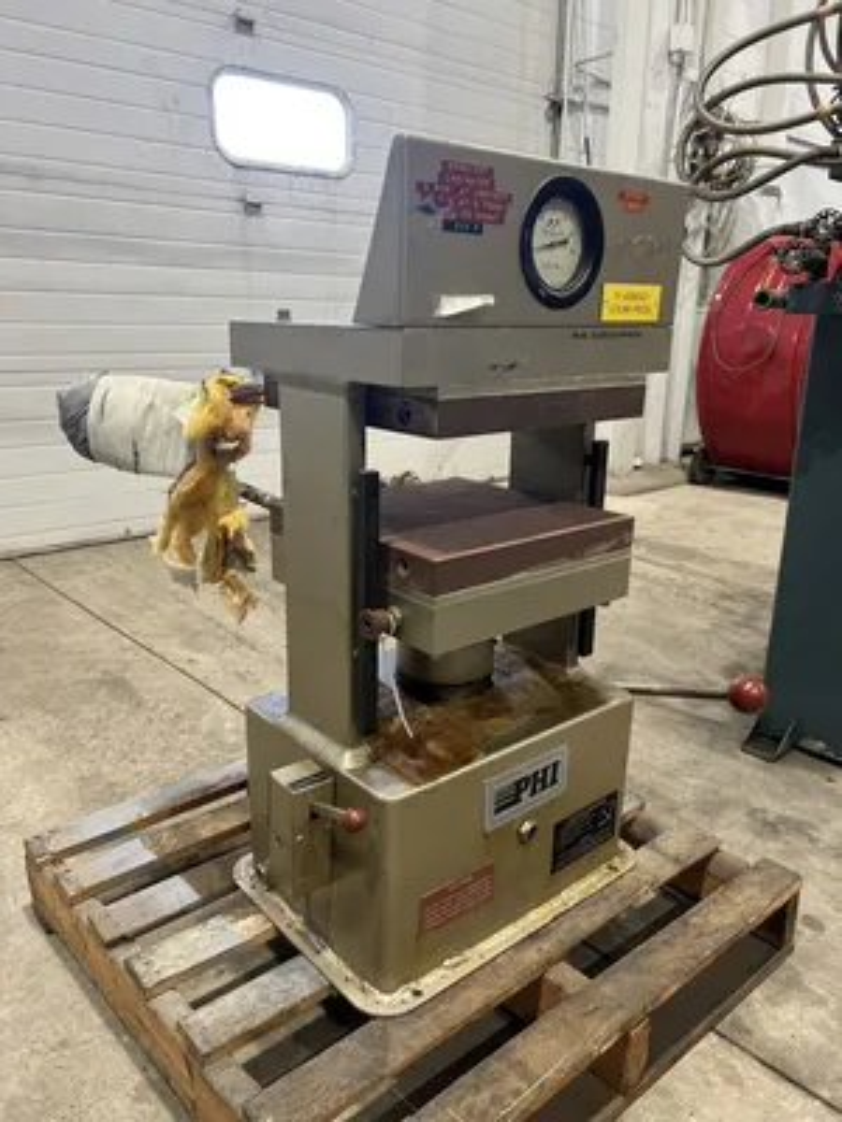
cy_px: 561
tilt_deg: -16.6
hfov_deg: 53.1
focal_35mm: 26
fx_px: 843
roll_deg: -0.7
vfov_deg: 67.3
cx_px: 421
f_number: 1.5
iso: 125
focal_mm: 5.7
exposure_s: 1/121
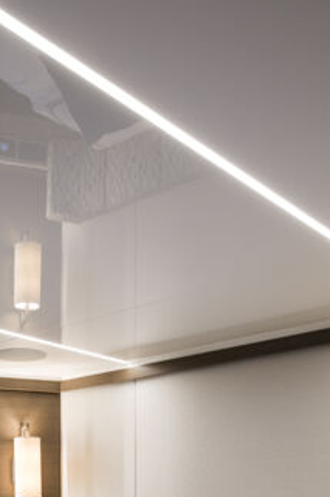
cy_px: 539
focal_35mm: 50
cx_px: 60
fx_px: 688
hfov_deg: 26.4
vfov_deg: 34.5
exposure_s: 1.4
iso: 100
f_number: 11
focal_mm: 21
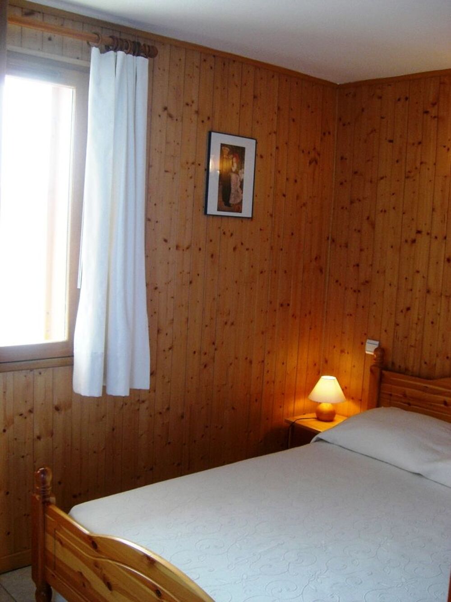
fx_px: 660
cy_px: 301
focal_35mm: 38
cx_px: 226
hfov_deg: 37.7
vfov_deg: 49.0
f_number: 2.7
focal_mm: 6.2
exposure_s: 1/125
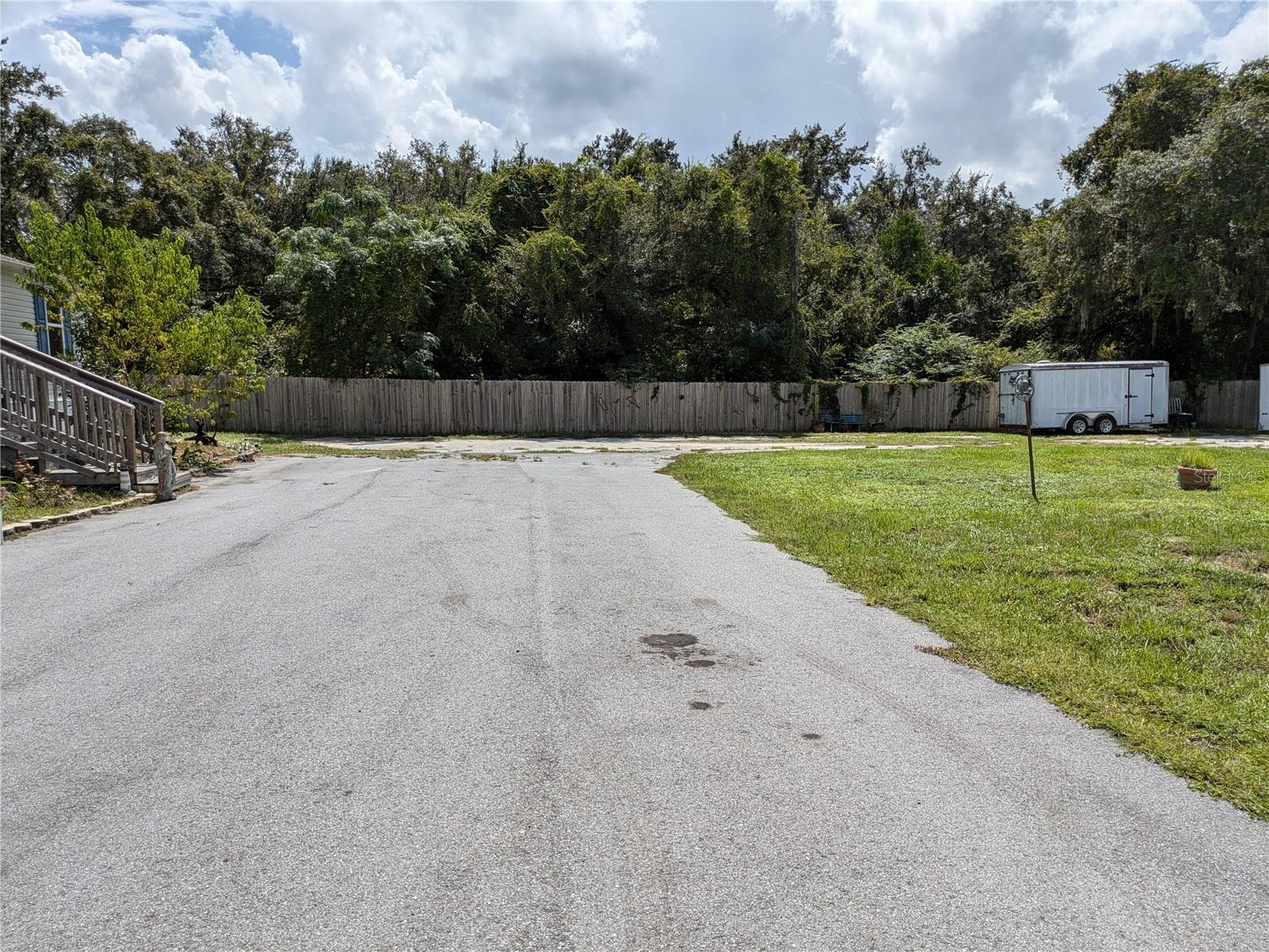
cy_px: 476
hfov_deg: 69.4
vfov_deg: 54.9
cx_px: 634
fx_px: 917
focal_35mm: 25
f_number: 1.89
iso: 47
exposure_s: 1/3559
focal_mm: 5.43
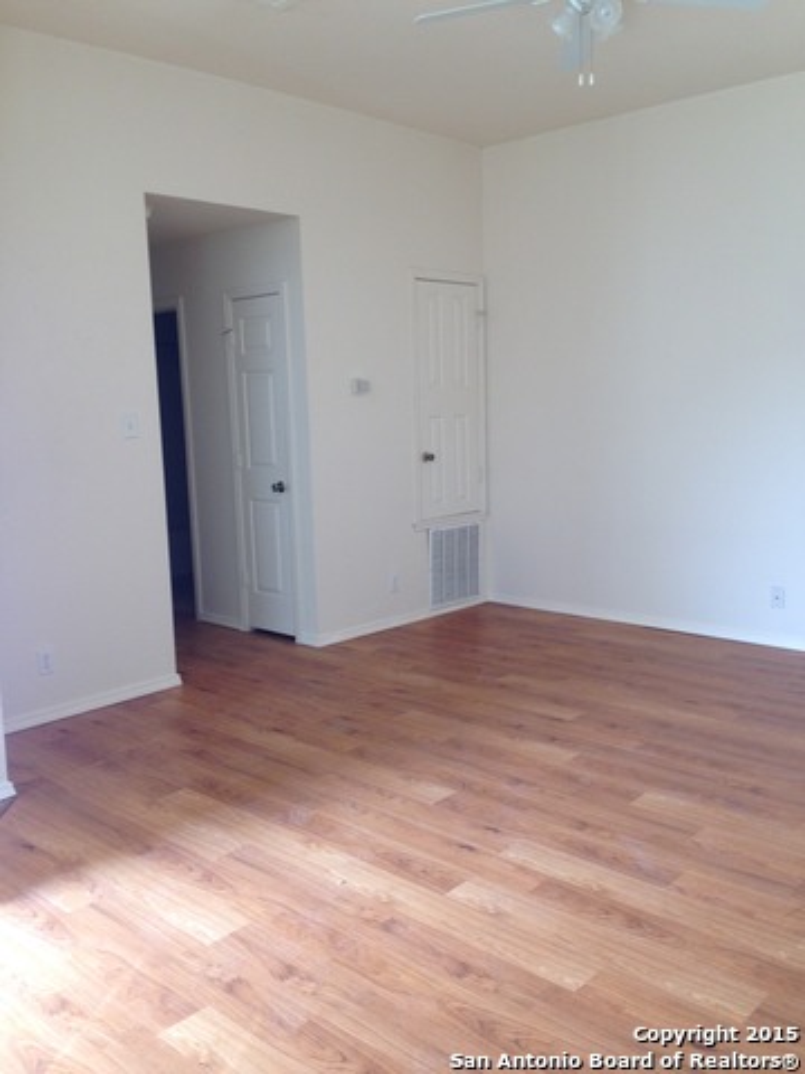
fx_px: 1023
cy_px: 537
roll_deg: +0.6
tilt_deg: -6.8
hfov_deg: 42.9
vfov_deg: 55.4
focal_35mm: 33
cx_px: 402
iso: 64
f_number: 2.4
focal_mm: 4.12
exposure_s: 1/40
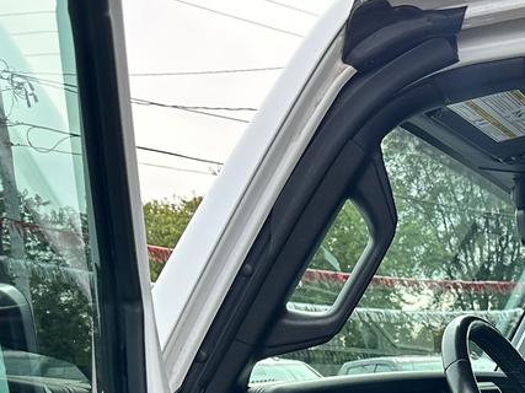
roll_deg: +4.2
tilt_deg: -6.2
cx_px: 600
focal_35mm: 72
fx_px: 1092
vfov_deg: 18.9
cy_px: 519
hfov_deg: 24.9
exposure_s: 1/690
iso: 80
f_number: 1.78
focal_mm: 6.86
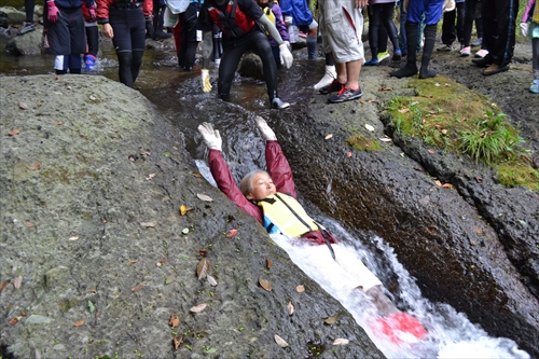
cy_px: 180
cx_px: 270
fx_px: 539
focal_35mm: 36
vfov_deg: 36.8
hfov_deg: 53.1
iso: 280
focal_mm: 24
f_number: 5.6
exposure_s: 1/125
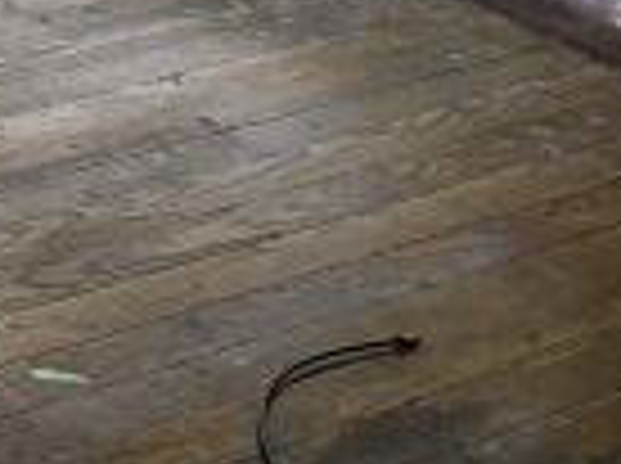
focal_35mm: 116
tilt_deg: -6.7
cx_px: -511
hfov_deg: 14.8
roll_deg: +0.0
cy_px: -635
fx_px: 2077
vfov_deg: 10.9
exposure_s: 1/120
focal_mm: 6.76
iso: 250
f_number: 1.78
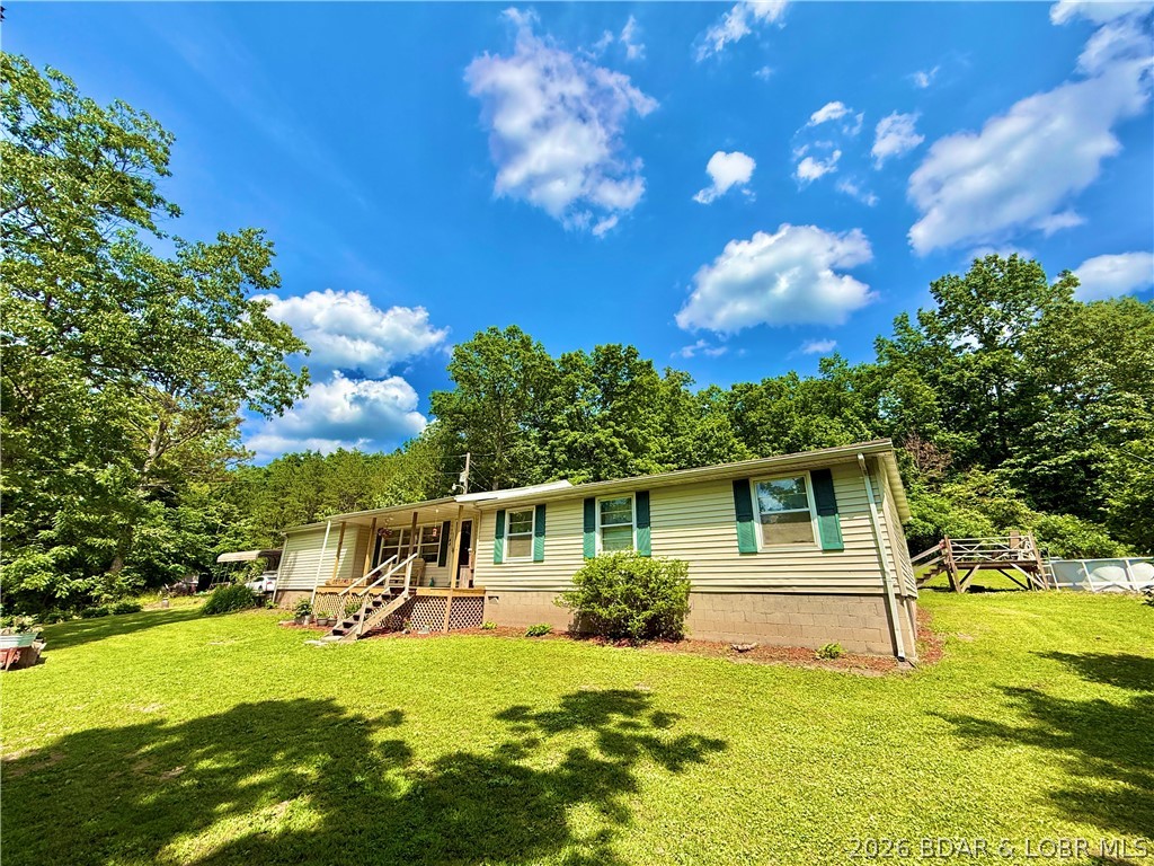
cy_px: 433
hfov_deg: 102.1
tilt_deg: +20.2
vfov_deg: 85.7
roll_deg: -0.5
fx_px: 467
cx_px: 577
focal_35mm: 14
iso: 50
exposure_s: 1/2237
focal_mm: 2.22
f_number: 2.2
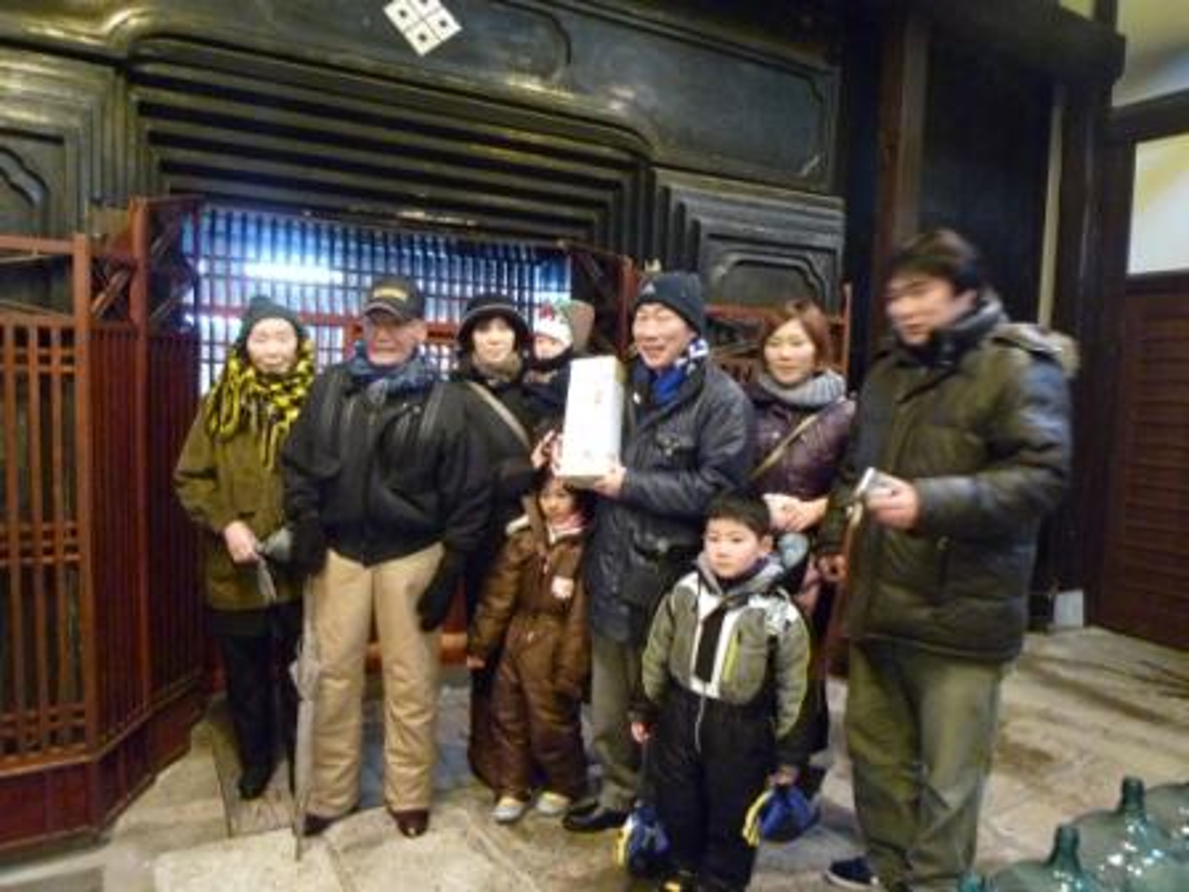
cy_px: 446
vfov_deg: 56.8
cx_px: 594
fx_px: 824
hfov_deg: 71.6
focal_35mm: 24
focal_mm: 4.3
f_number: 2.2
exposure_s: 1/8
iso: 500
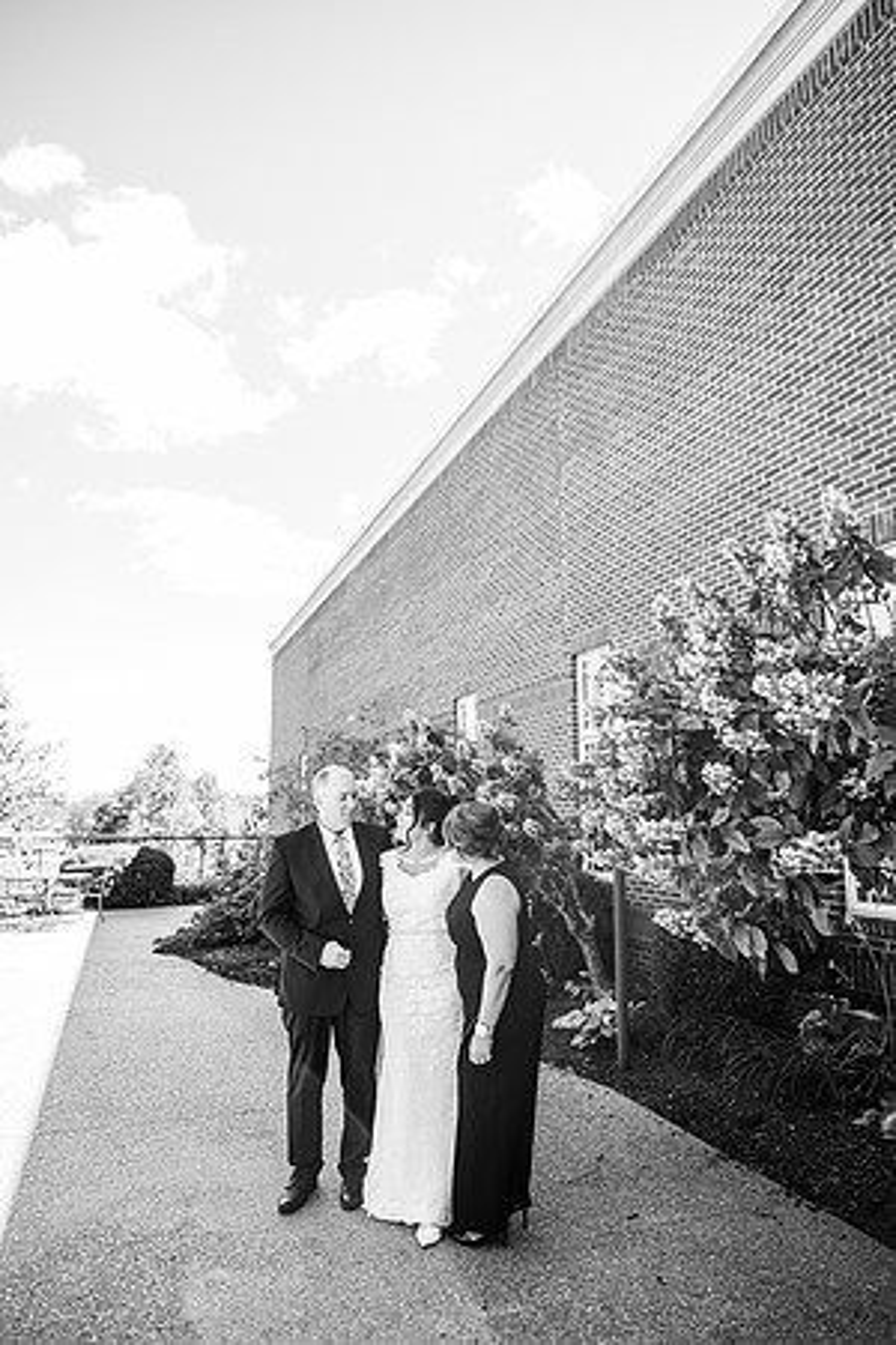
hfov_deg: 53.1
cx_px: 448
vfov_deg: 73.7
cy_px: 672
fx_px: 896
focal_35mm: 24
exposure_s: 1/400
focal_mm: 24
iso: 160
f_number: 2.8
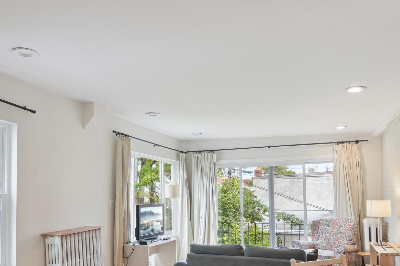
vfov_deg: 45.1
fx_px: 311
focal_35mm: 28
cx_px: 172
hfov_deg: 65.2
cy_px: 194
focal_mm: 16
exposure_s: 1/25
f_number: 8
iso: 200
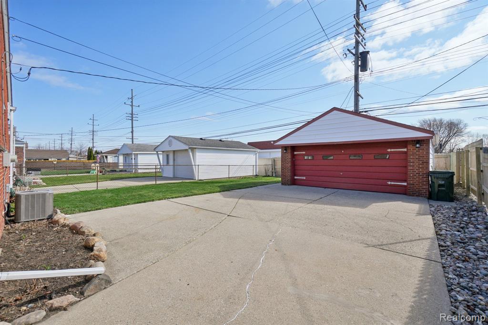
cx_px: 244
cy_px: 162
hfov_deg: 100.4
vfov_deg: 77.3
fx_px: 203
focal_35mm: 15
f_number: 8
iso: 100
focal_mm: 10
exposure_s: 1/350
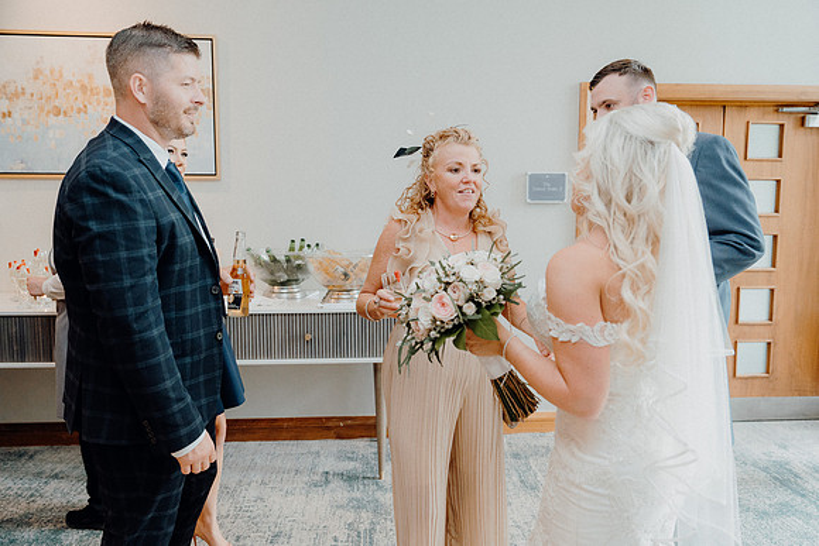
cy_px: 273
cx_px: 410
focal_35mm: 28
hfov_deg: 65.5
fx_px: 637
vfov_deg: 46.4
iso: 2500
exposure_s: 1/200
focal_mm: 28
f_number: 3.5
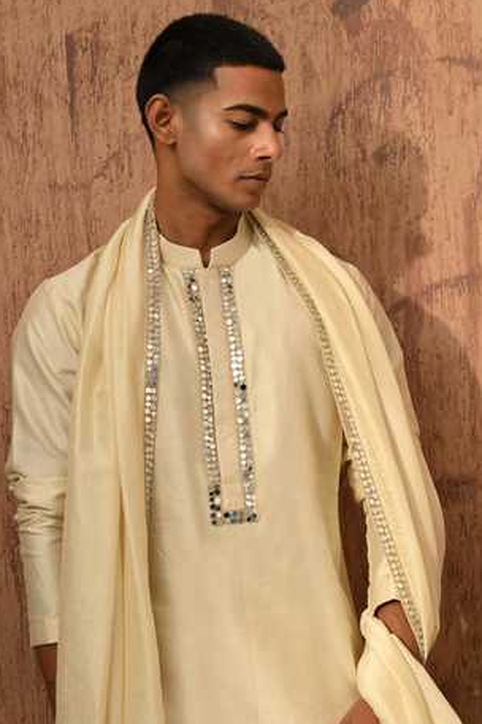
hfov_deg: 19.7
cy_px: 395
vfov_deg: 29.2
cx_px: 244
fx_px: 1388
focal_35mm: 69
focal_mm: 60
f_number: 8
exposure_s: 1/100
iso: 250
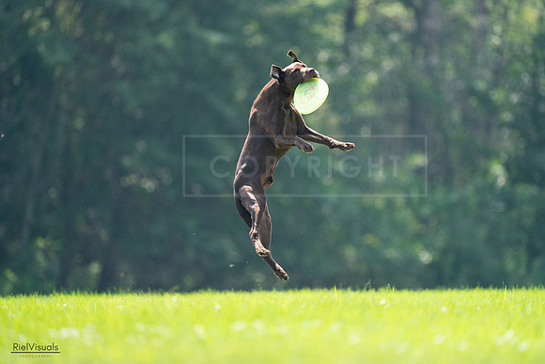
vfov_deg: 2.3
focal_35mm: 600
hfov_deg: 3.4
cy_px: 182
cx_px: 272
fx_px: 9085
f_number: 6.3
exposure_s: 1/4000
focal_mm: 600
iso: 4000
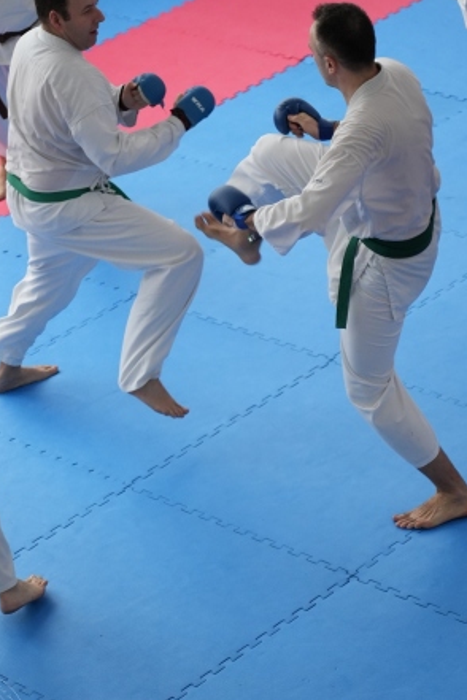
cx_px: 229
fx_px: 2782
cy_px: 311
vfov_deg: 14.3
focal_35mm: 143
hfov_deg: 9.6
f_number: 4
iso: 3200
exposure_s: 1/400
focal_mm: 105
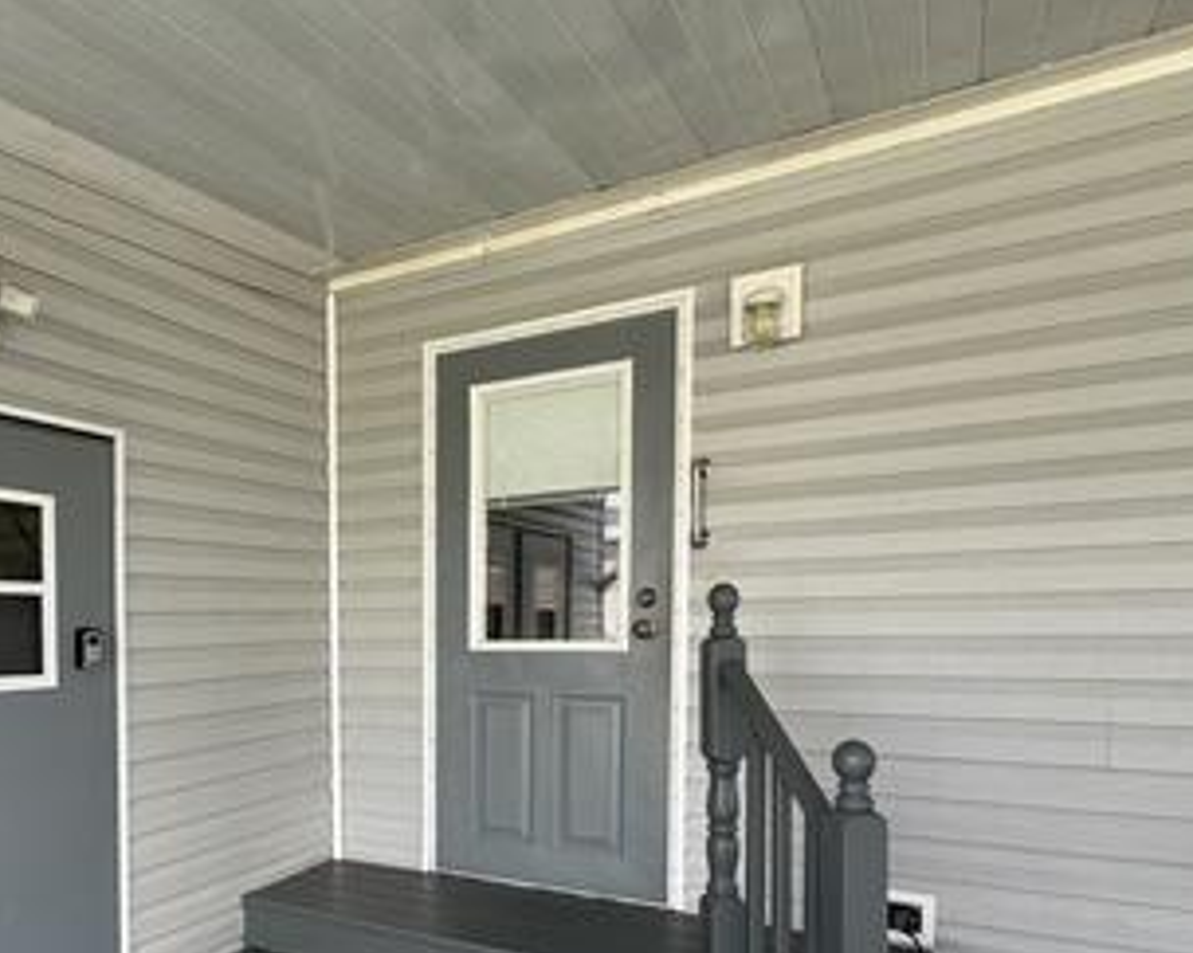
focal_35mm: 27
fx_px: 953
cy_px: 678
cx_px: 224
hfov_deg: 58.7
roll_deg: +0.4
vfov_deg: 51.5
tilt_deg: -3.6
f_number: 2.2
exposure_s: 1/165
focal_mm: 2.22
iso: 40
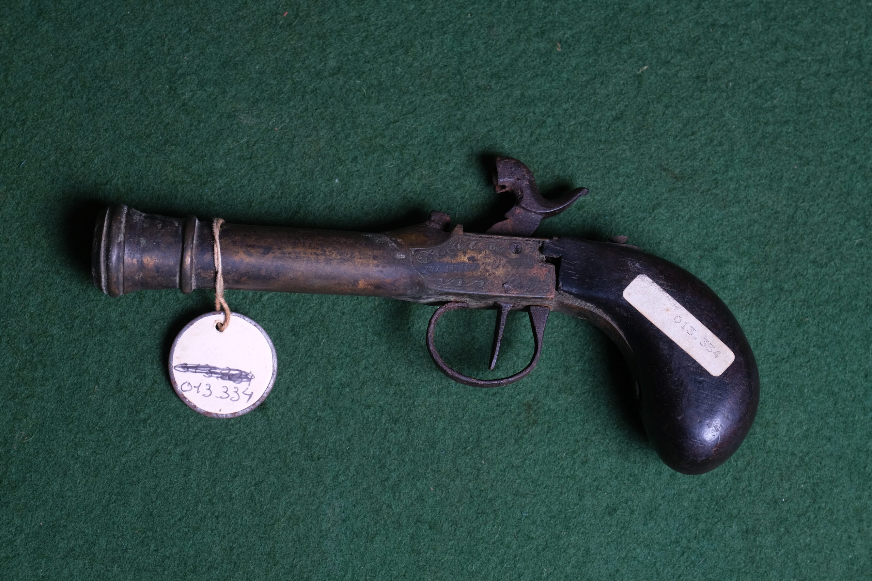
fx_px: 2010
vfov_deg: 16.5
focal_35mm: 83
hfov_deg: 24.5
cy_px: 290
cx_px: 436
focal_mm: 55
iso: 320
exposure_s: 1/160
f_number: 5.6
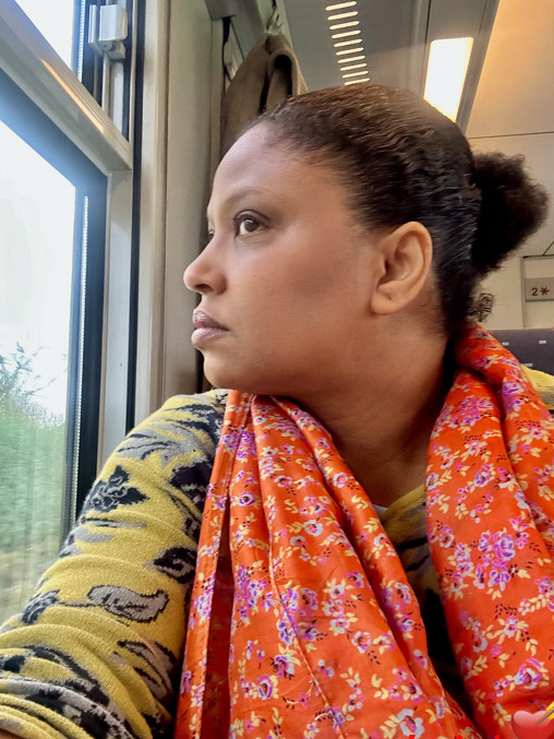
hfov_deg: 45.4
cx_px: 285
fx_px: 661
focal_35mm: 31
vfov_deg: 58.3
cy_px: 379
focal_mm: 2.69
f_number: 1.9
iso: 160
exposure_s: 1/60
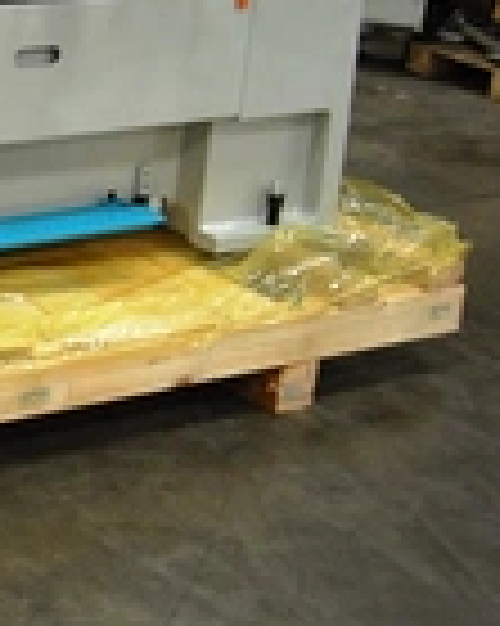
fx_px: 1981
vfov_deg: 17.7
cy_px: 81
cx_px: -383
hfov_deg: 13.1
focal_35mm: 107
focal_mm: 6.2
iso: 200
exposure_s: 1/30
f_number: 2.8
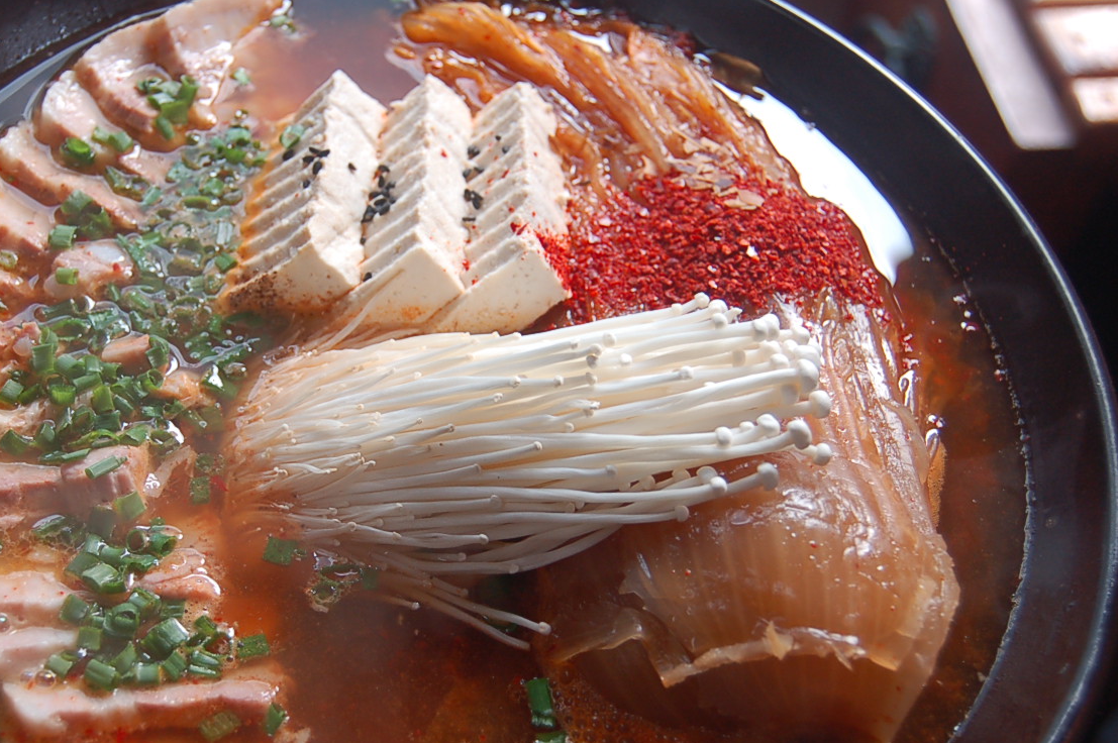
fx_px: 1644
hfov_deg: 37.3
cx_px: 408
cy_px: 430
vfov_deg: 25.4
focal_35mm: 53
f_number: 4.2
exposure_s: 1/60
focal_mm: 26
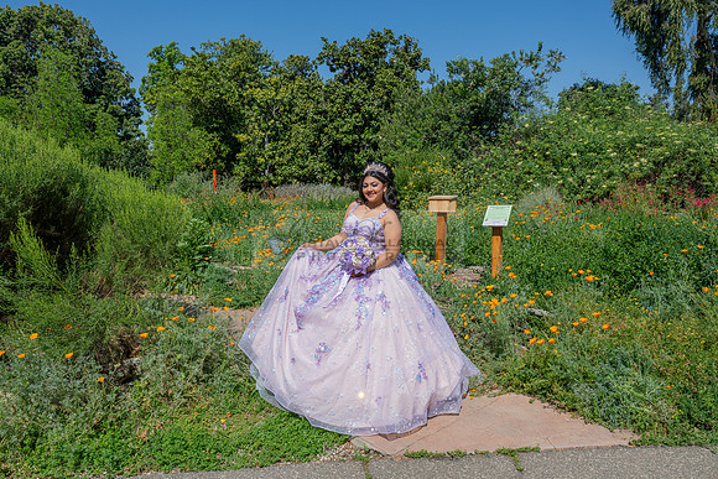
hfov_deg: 69.4
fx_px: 519
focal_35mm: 26
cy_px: 240
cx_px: 359
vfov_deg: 49.6
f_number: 16
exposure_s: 1/200
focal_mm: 26
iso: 200
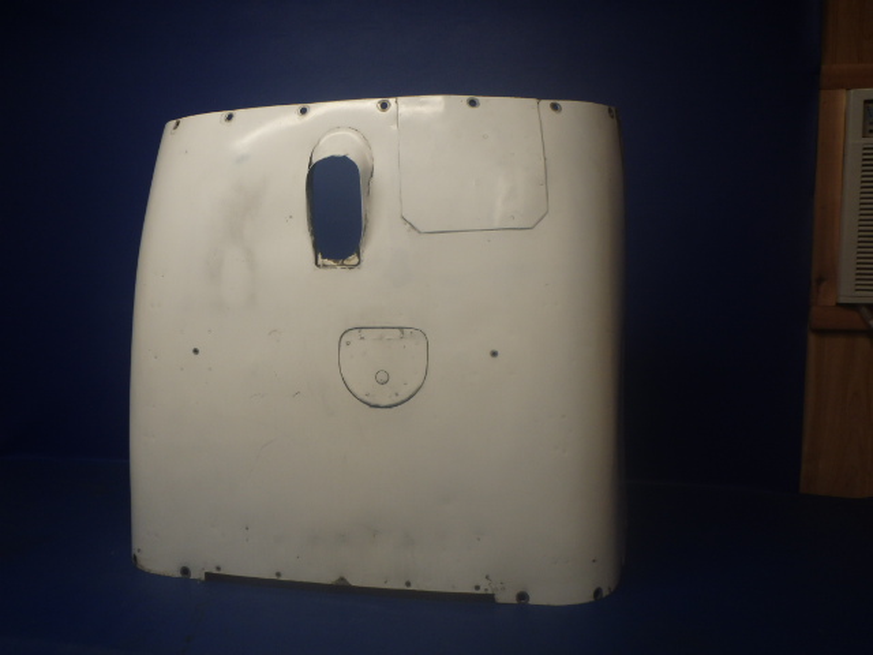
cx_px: 436
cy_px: 328
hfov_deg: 63.4
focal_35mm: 28
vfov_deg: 49.7
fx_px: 706
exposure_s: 1/60
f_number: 3.9
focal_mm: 5
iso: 160
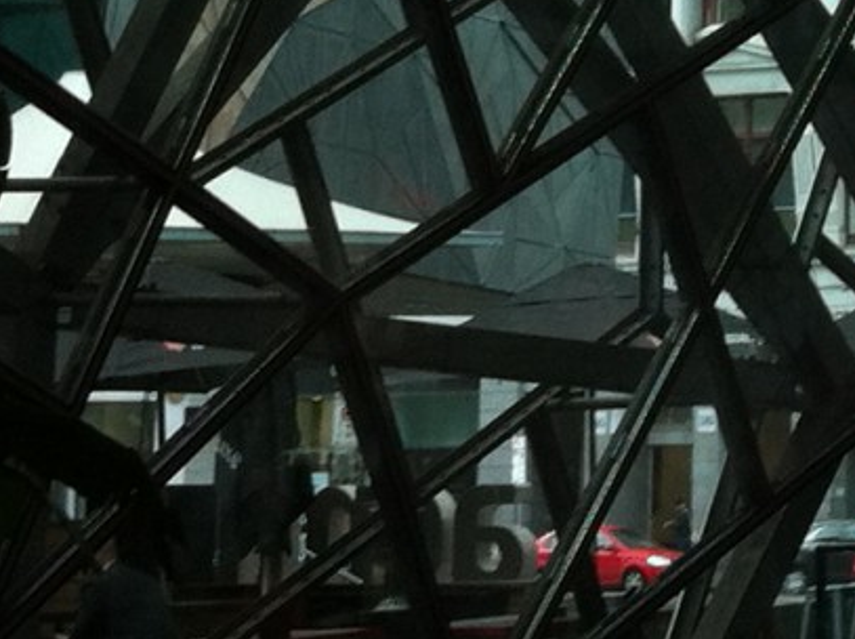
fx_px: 4341
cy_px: -574
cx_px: 1256
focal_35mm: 176
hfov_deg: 10.9
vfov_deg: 8.1
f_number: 2.8
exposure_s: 1/30
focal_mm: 3.85
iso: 80
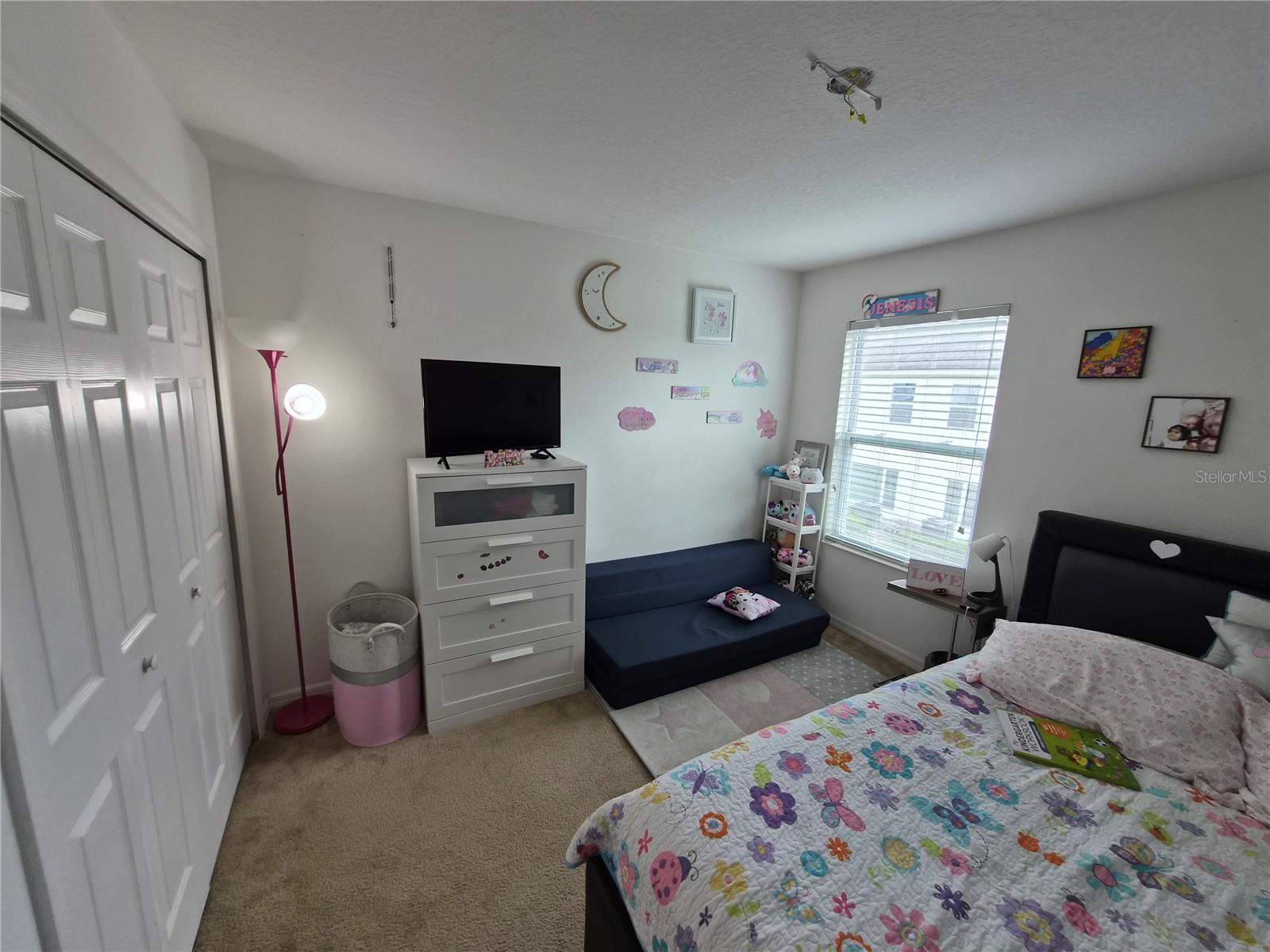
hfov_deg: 106.2
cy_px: 476
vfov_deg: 89.9
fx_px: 477
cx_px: 635
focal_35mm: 13
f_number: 2.2
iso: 40
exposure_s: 1/60
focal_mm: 1.7
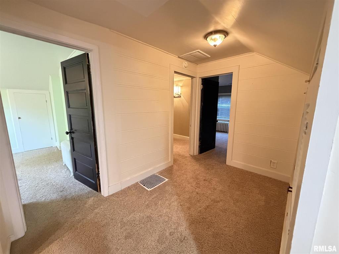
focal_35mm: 14
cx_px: 170
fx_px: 137
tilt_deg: -9.7
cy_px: 127
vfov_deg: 85.7
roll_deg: -0.2
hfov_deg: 102.1
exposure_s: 1/60
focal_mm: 2.22
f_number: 2.2
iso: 1000
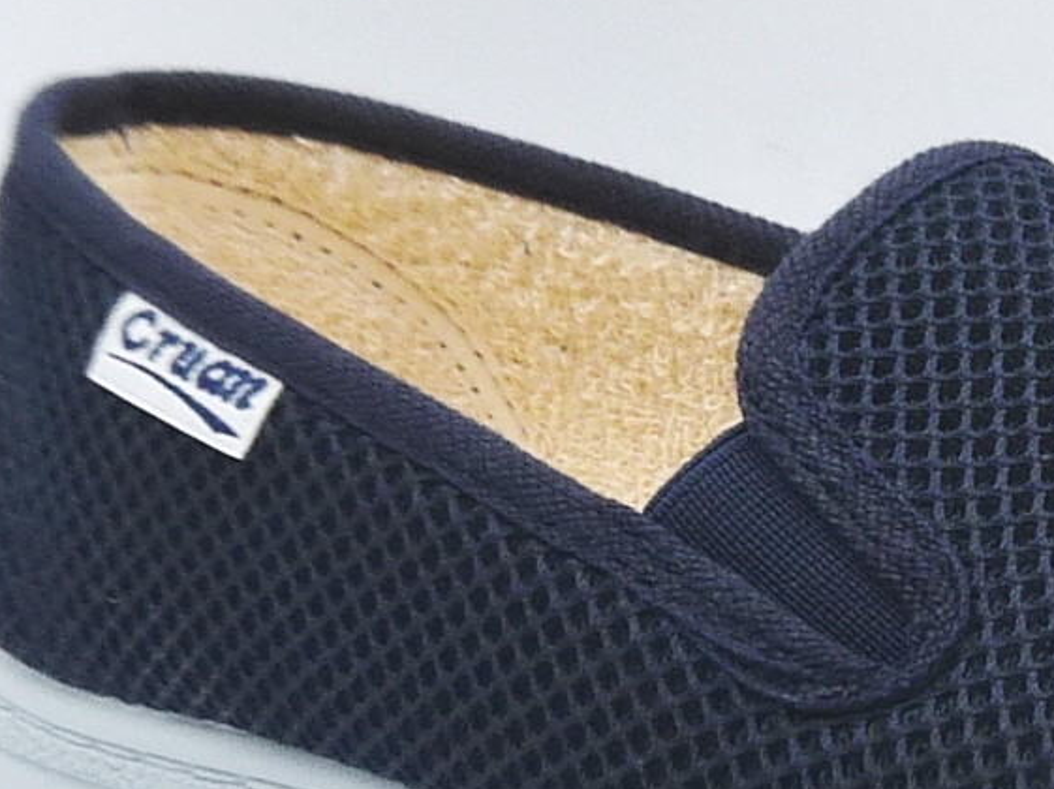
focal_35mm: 137
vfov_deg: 10.8
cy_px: 393
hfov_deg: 14.2
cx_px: 1093
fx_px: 4169
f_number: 4
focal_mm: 4.8
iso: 100
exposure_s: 1/200
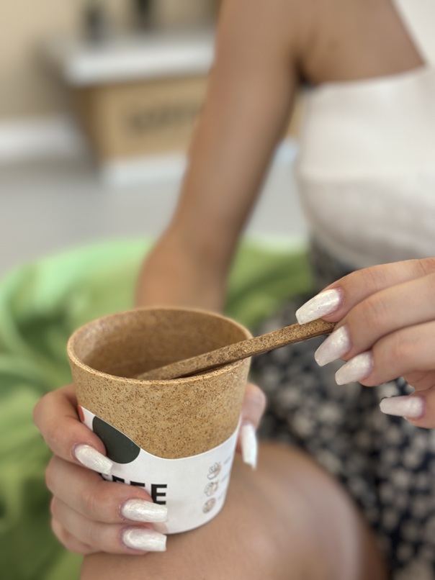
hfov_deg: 30.3
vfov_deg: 39.7
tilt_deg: -24.5
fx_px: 805
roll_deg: +0.8
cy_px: 290
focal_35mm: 48
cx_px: 218
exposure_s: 1/72
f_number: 1.78
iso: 125
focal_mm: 6.86
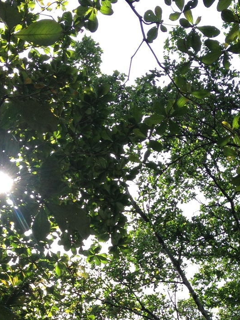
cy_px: 329
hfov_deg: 18.4
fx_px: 740
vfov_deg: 23.3
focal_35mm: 80
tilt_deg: +58.7
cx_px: 82
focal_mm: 4.28
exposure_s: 1/484
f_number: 2.4
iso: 50
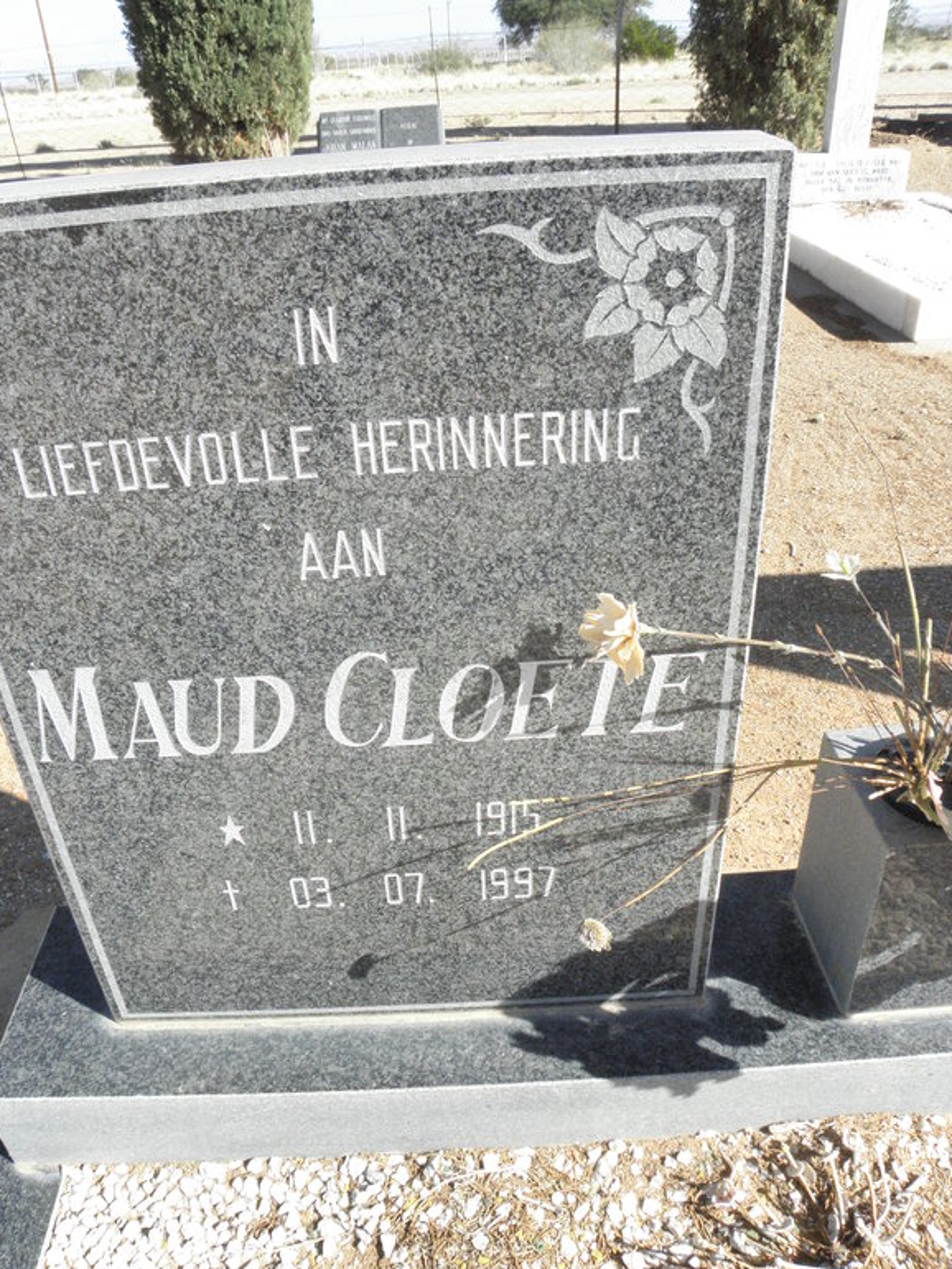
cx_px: 476
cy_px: 658
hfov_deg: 51.4
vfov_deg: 65.3
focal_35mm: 27
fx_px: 990
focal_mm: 4.6
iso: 200
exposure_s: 1/400
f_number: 6.3
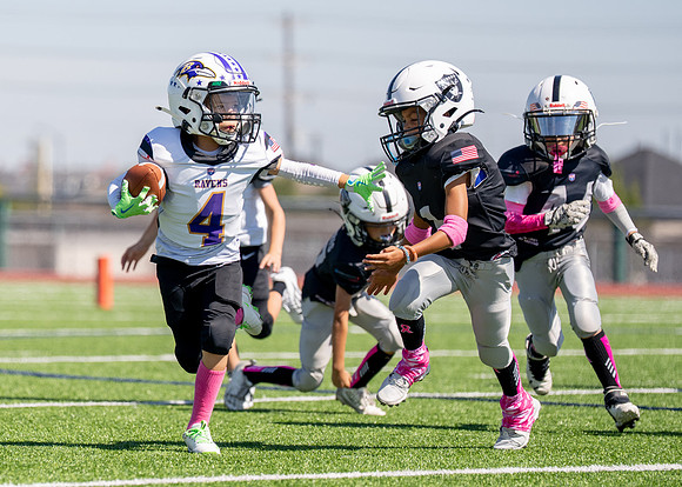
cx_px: 92
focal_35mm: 286
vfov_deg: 5.0
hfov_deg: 7.0
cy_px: 249
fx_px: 5533
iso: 200
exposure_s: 1/4000
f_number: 2.8
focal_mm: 168
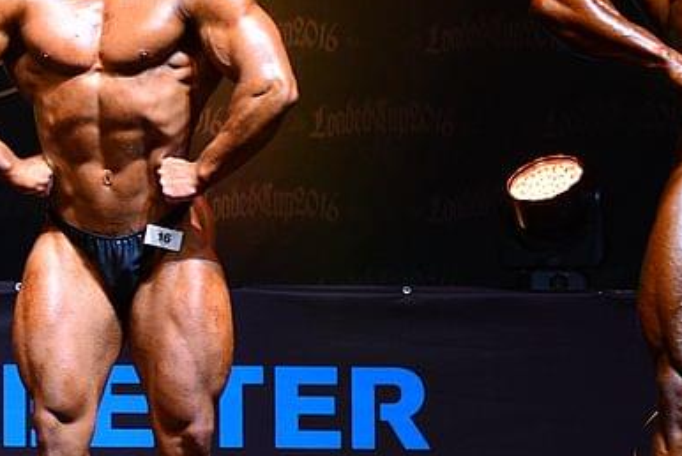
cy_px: 171
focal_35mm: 260
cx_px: -418
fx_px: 4929
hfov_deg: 7.7
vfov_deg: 5.3
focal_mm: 62
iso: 500
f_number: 3.2
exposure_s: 1/160
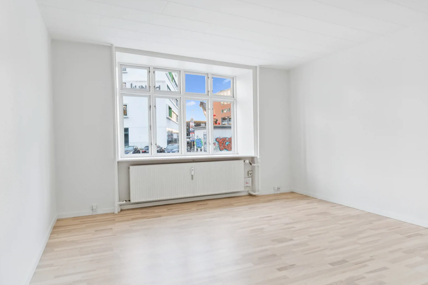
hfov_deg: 76.1
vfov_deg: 55.1
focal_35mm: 23
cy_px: 146
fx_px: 273
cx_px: 215
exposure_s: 1/5
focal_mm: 22
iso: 800
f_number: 11
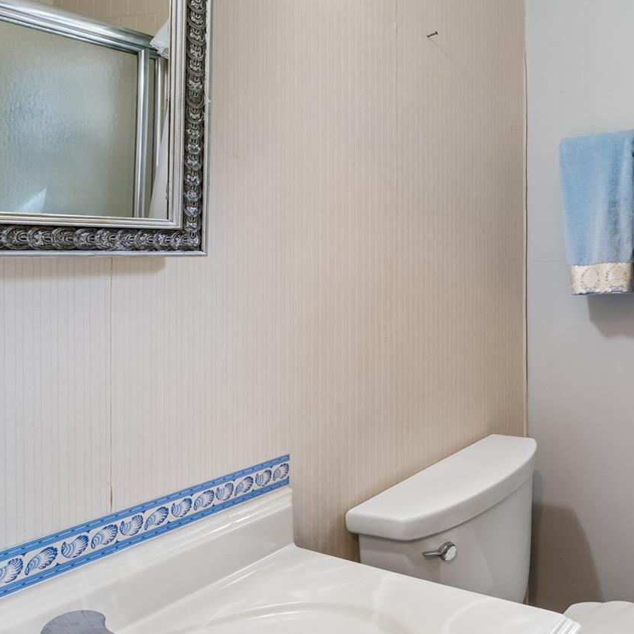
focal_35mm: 29
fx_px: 601
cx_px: 632
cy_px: 248
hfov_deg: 46.6
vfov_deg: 55.1
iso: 400
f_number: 13
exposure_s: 1/6
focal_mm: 14
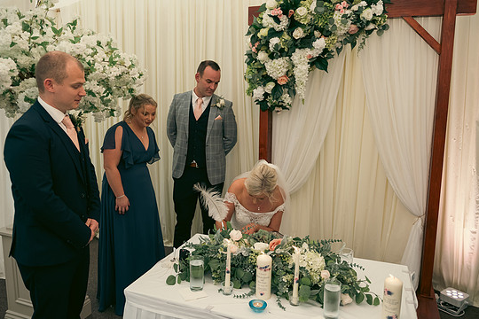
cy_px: 150
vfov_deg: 44.9
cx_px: 230
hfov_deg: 63.6
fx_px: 386
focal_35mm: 29
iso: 500
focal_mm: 27
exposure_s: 1/160
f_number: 3.5
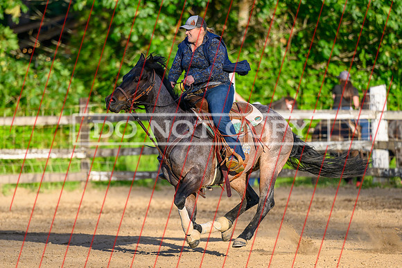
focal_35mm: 377
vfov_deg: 3.6
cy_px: 173
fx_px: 4210
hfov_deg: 5.5
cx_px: 196
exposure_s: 1/2500
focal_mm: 200
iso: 400
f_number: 2.8
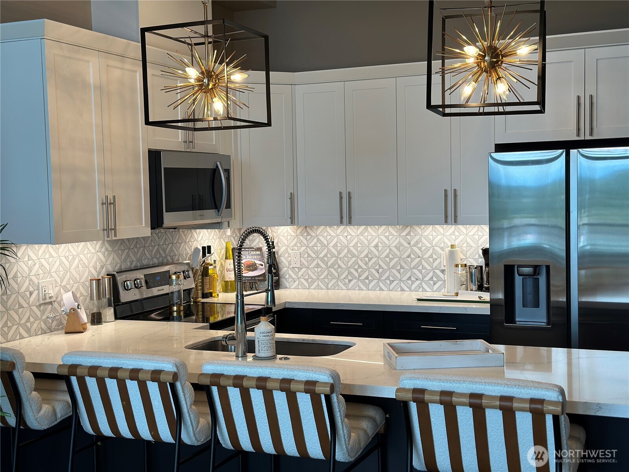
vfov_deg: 30.3
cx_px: 314
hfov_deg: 39.7
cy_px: 236
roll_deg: +1.0
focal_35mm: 48
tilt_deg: -2.6
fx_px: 872
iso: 80
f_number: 1.78
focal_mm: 6.86
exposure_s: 1/285
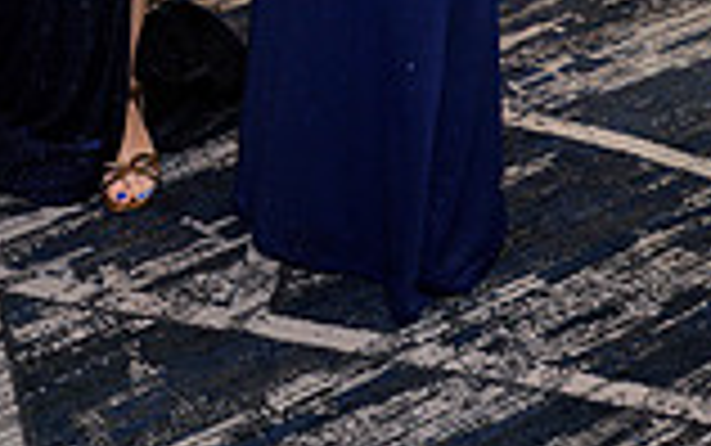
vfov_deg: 10.7
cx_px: 266
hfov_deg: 18.9
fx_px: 2133
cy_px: -518
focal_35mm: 110
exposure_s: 1/125
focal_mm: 38
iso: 3200
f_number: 8
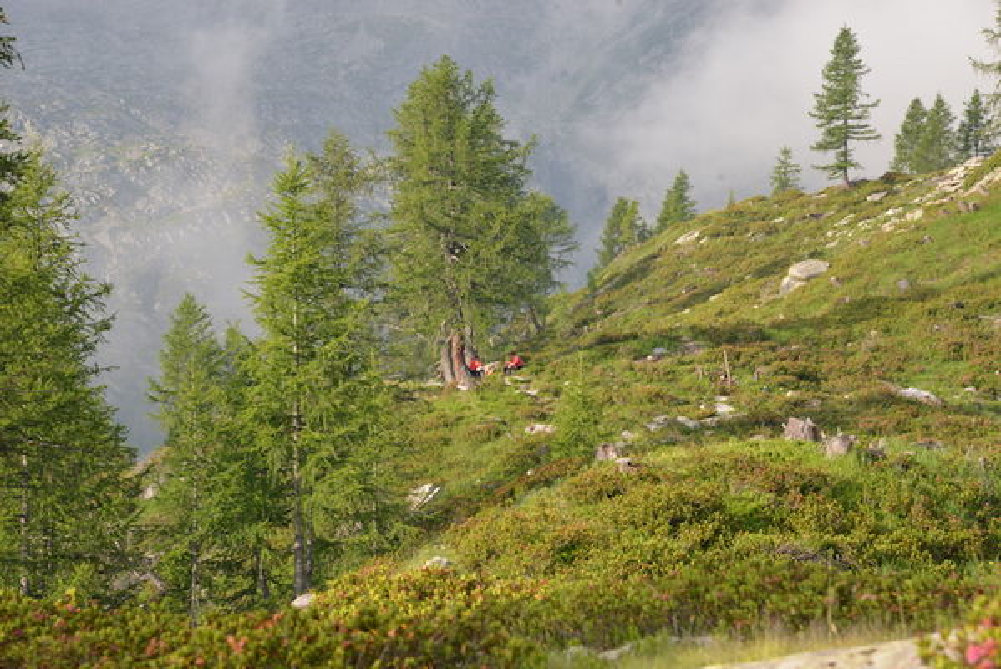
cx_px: 500
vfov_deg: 11.4
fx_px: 3338
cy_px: 334
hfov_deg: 17.1
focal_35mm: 120
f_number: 10
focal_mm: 120
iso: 500
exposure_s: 1/320
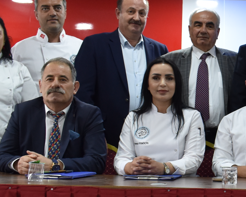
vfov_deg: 16.5
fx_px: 677
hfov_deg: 18.4
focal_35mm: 93
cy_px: 145
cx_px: 360
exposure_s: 1/30
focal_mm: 18
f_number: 5
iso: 720
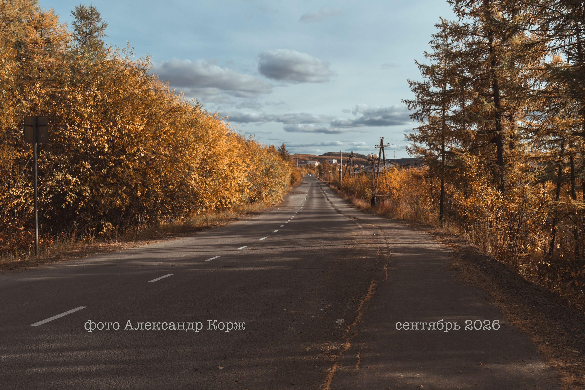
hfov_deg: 57.5
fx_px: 533
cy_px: 188
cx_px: 306
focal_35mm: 33
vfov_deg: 40.2
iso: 100
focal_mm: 24
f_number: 2.8
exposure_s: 1/1600
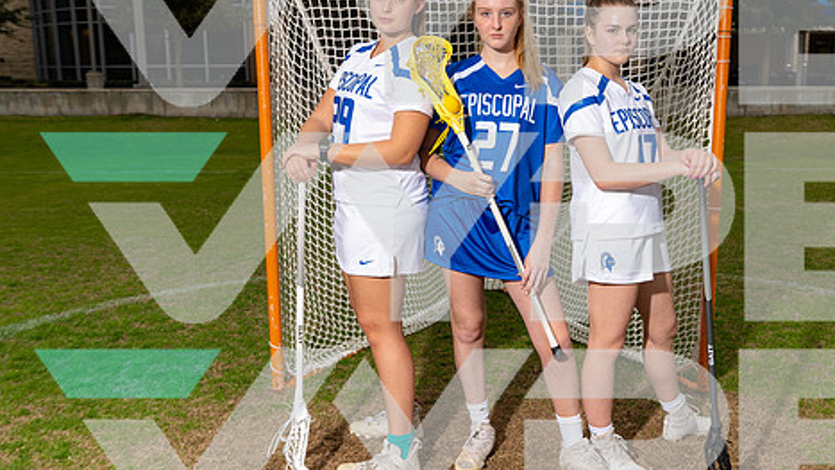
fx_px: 864
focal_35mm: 39
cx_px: 495
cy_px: 228
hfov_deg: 51.3
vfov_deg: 30.5
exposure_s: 1/250
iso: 200
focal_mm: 30
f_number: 6.3
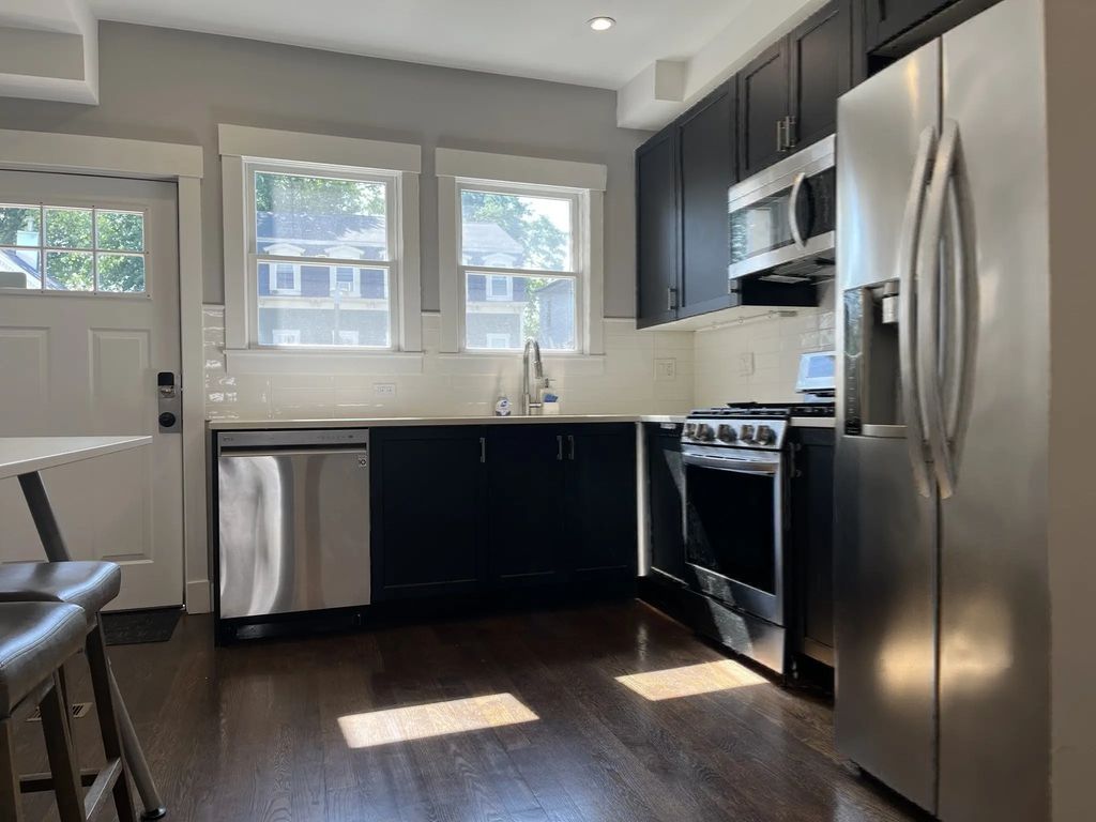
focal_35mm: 26
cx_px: 548
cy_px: 411
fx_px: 823
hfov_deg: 67.3
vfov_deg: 53.1
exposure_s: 1/120
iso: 32
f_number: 1.6
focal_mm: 5.1
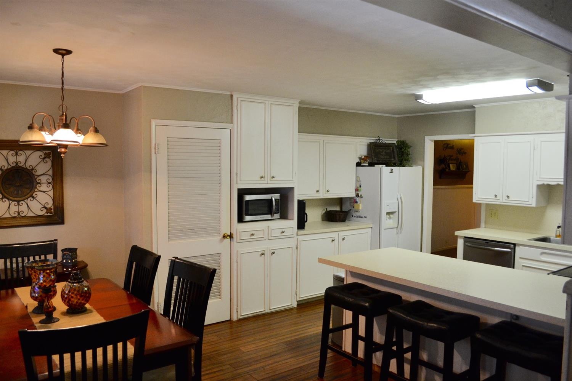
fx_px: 429
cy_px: 190
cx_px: 286
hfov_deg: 67.4
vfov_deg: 47.9
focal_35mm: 27
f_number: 3.5
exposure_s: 1/50
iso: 400
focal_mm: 18
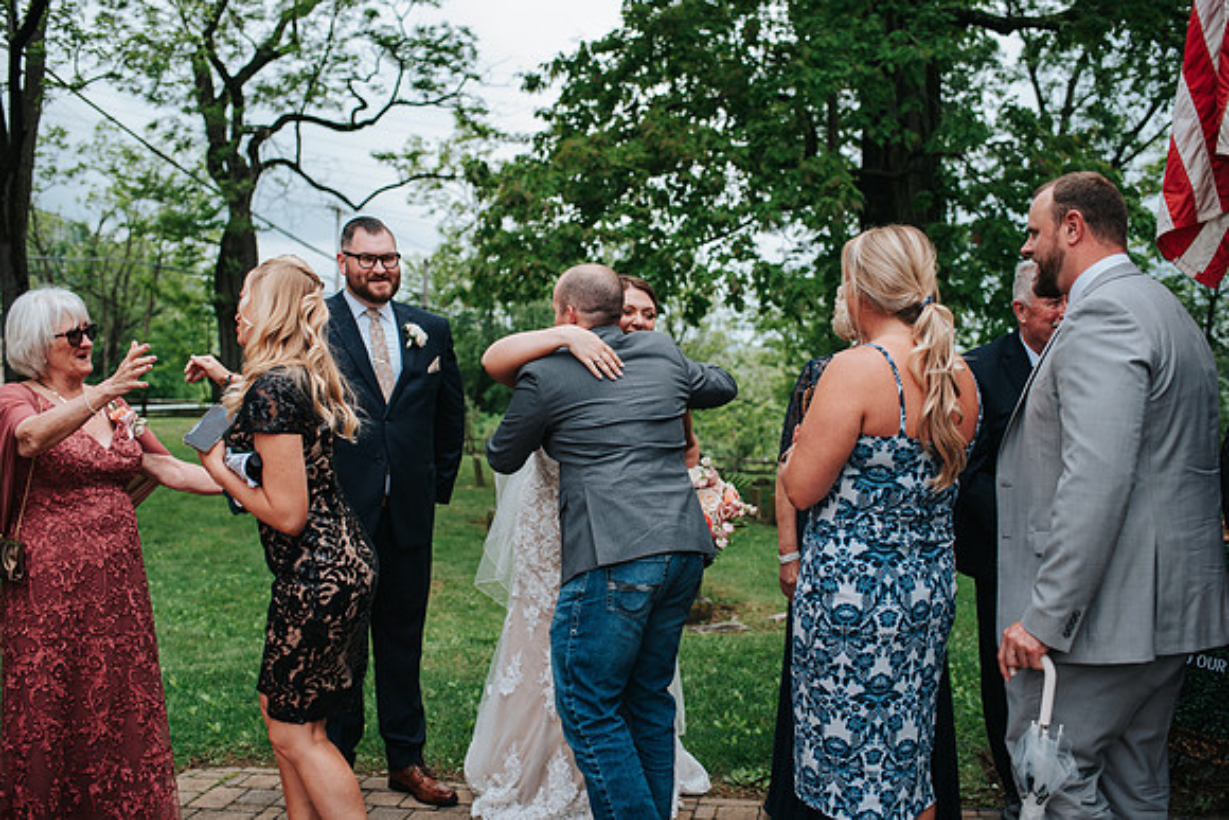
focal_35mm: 35
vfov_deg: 37.9
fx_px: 1195
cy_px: 410
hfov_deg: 54.4
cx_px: 614
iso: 100
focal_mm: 35
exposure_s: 1/500
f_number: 3.2
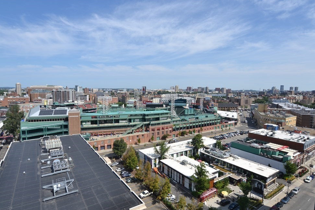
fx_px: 180
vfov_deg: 60.6
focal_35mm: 21
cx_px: 156
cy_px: 106
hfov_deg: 82.5
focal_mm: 13
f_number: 8
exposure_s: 1/250
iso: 100
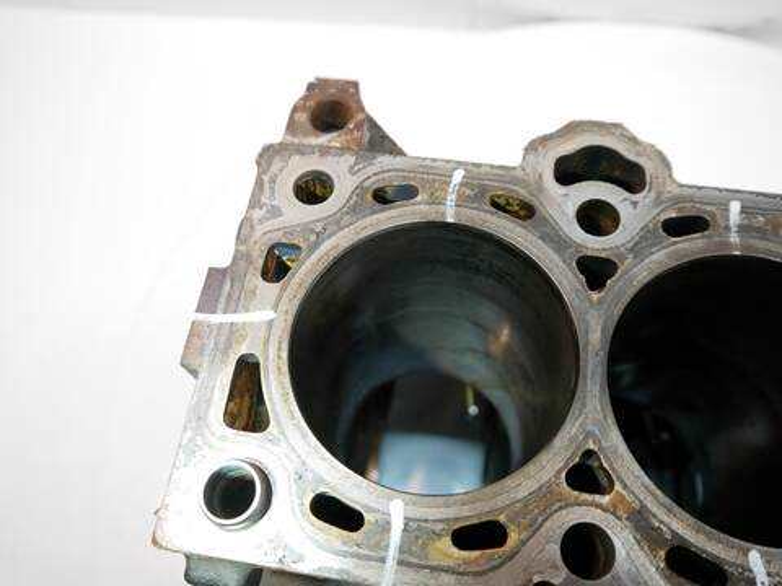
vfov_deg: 46.8
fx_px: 678
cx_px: 391
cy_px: 293
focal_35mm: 30
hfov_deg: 60.0
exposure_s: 1/125
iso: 800
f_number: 3.5
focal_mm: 15
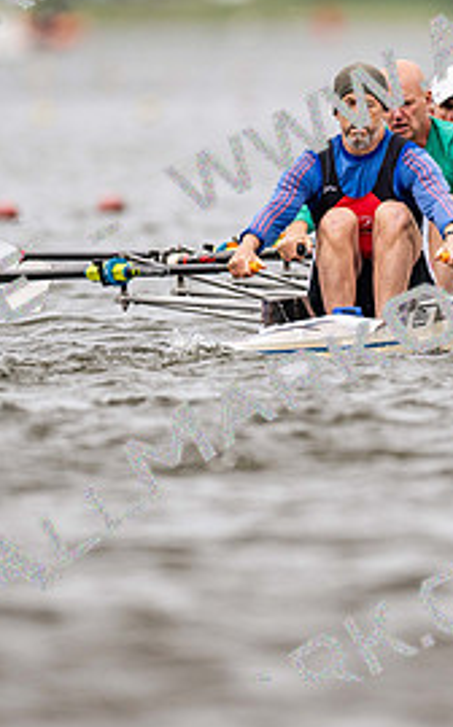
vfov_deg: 1.6
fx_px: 26079
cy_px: 219
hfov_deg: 1.0
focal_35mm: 1316
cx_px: 499
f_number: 4
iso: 400
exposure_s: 1/2500
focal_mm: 600
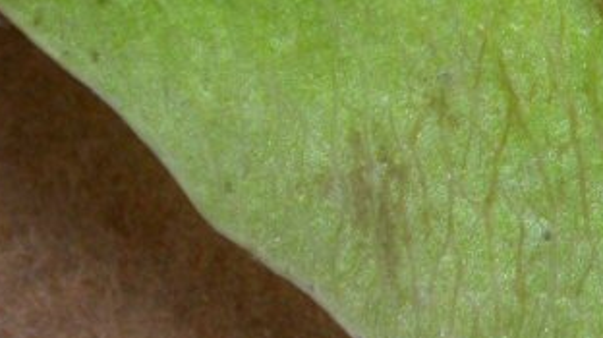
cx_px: 667
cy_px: -48
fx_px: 4602
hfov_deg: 7.5
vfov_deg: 4.2
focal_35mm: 288
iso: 100
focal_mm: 22.8
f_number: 4.1
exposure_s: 1/11.6
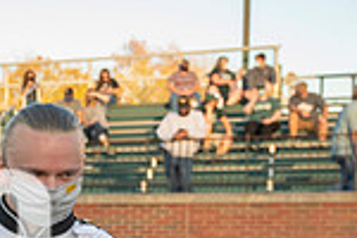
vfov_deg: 14.3
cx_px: -129
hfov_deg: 19.8
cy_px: 281
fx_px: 922
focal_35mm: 93
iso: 2000
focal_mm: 24
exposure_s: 1/3200
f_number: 4
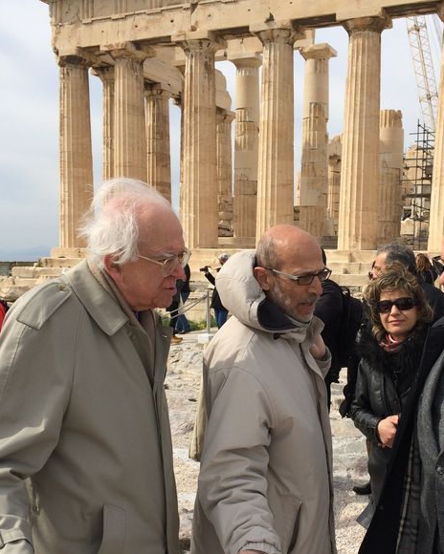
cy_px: 340
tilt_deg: -8.6
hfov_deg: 36.2
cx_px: 288
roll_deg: -1.2
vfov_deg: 44.5
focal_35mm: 41
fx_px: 673
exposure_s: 1/2564
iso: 32
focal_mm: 4.15
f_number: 2.2
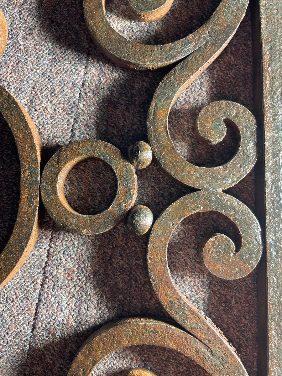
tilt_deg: -85.5
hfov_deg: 53.1
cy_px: 188
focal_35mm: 26
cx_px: 141
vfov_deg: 67.3
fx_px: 282
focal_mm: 4.2
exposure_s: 1/100
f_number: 1.6
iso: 64
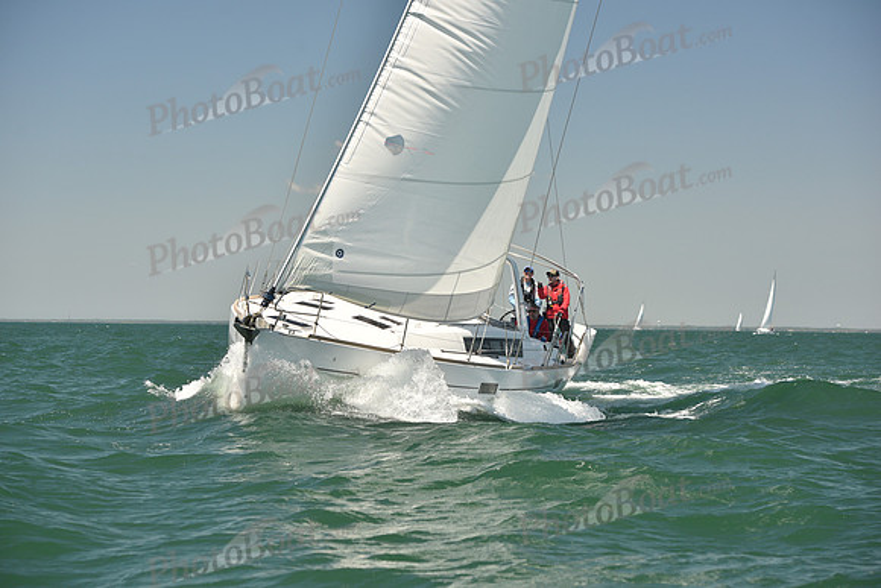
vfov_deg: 14.0
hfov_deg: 20.8
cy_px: 294
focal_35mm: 98
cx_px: 440
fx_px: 2399
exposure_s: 1/800
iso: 250
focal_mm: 98
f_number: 5
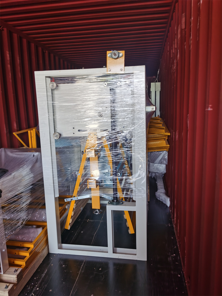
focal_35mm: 27
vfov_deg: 65.3
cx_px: 111
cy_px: 148
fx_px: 231
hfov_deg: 51.4
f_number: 1.6
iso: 50
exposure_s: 1/112
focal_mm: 5.56
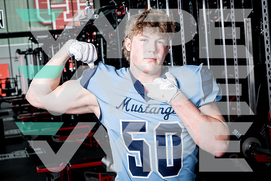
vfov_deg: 19.5
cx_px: 136
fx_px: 527
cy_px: 90
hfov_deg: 28.8
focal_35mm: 70
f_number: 8
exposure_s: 1/250
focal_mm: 70
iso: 640
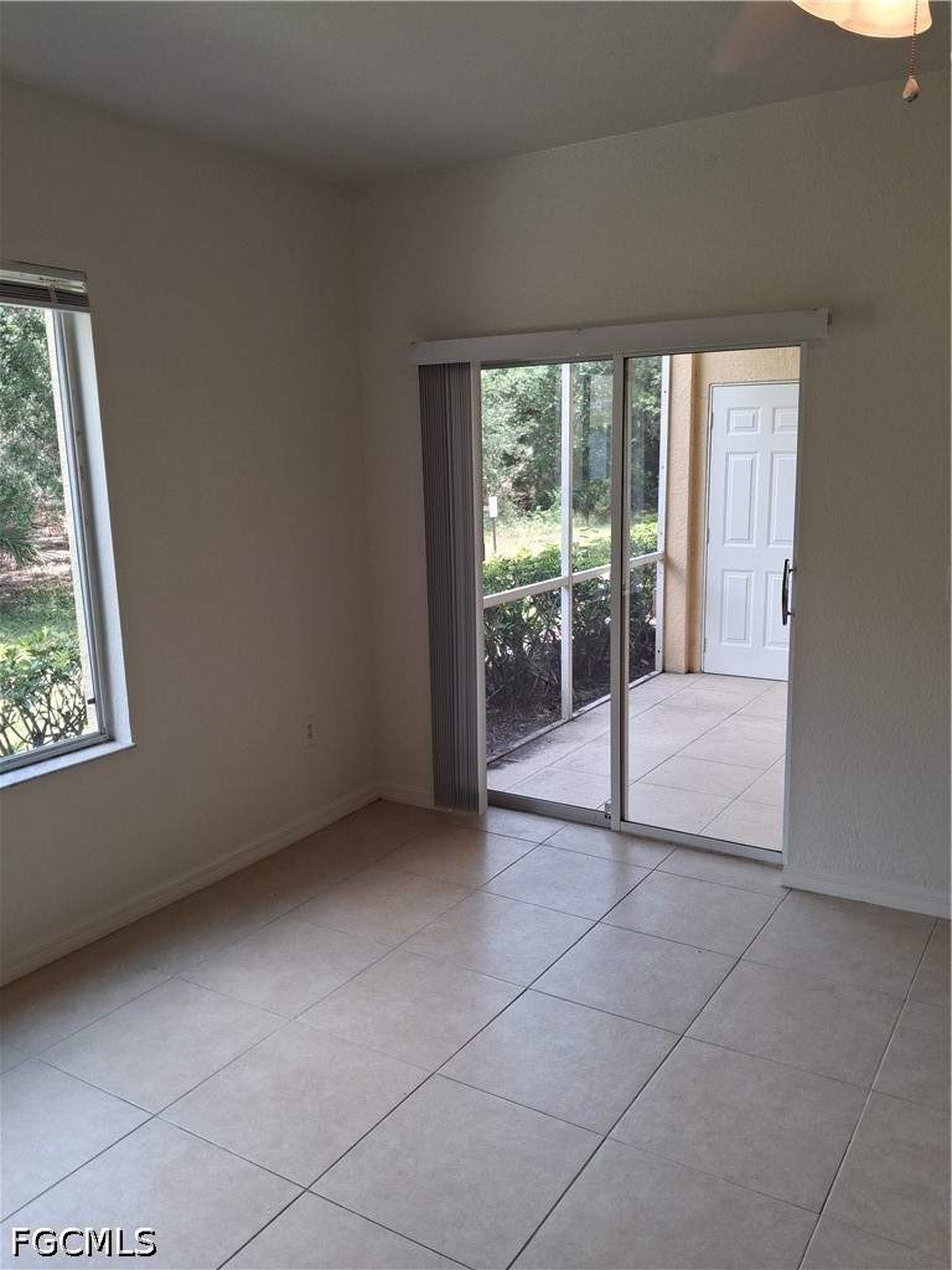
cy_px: 635
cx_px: 476
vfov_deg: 65.3
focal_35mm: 27
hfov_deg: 51.4
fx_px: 990
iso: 80
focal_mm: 4
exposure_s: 1/120
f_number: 1.8
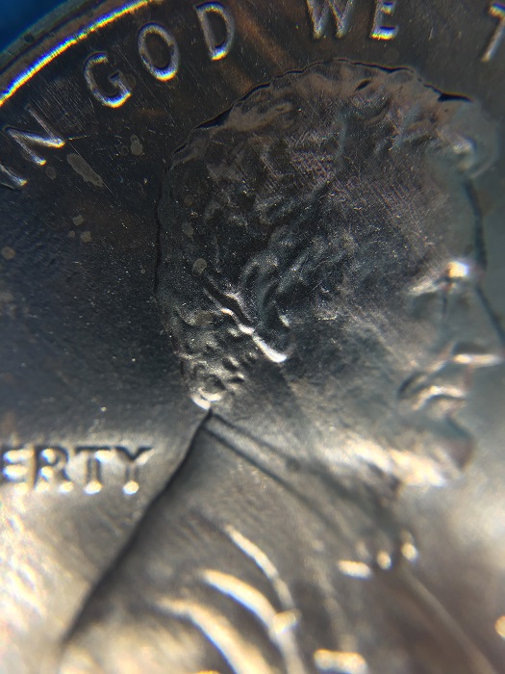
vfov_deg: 61.7
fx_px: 564
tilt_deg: -81.0
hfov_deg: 48.2
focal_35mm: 29
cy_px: 337
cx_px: 252
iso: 32
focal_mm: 4.15
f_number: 2.2
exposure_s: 1/120
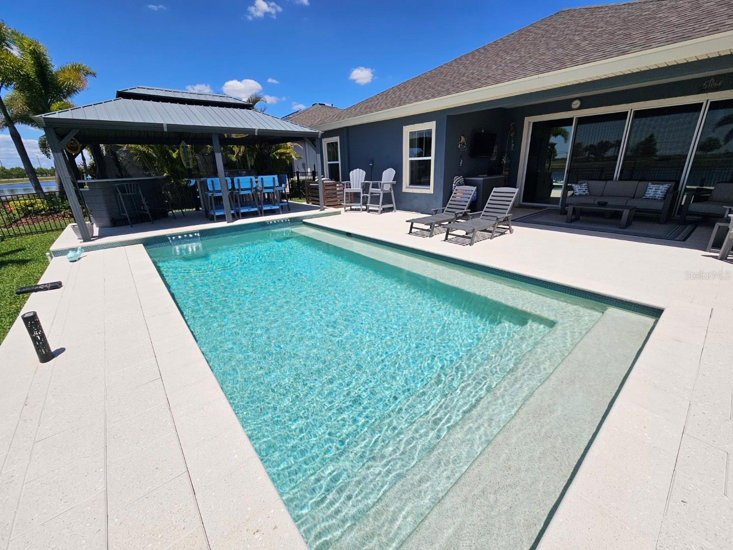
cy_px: 275
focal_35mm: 13
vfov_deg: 89.9
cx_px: 366
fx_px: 275
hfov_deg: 106.2
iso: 50
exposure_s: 1/5758
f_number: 2.2
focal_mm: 2.2
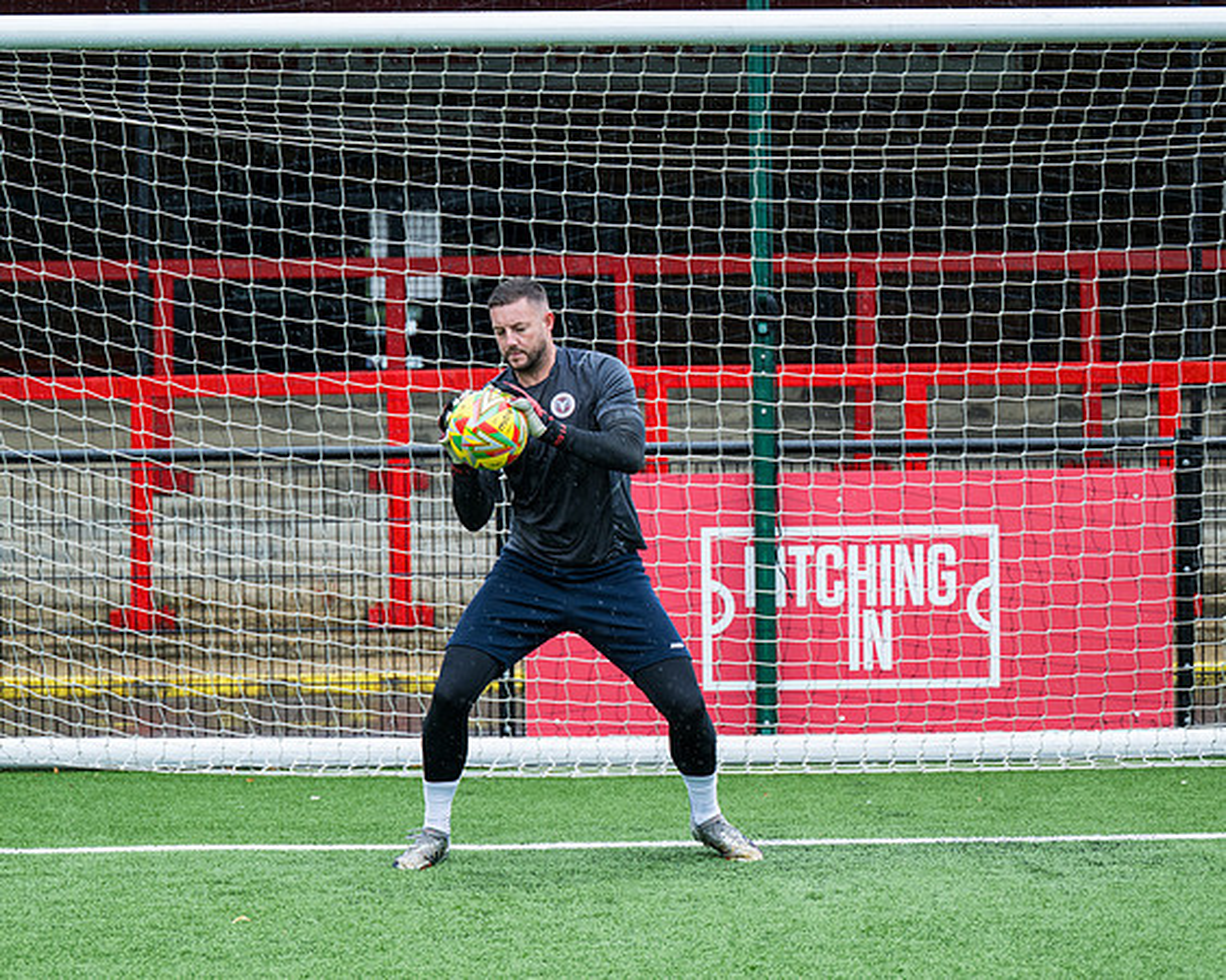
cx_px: 597
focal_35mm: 120
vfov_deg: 12.9
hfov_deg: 16.1
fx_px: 4335
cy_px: 497
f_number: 4
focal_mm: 98
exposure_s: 1/800
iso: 400
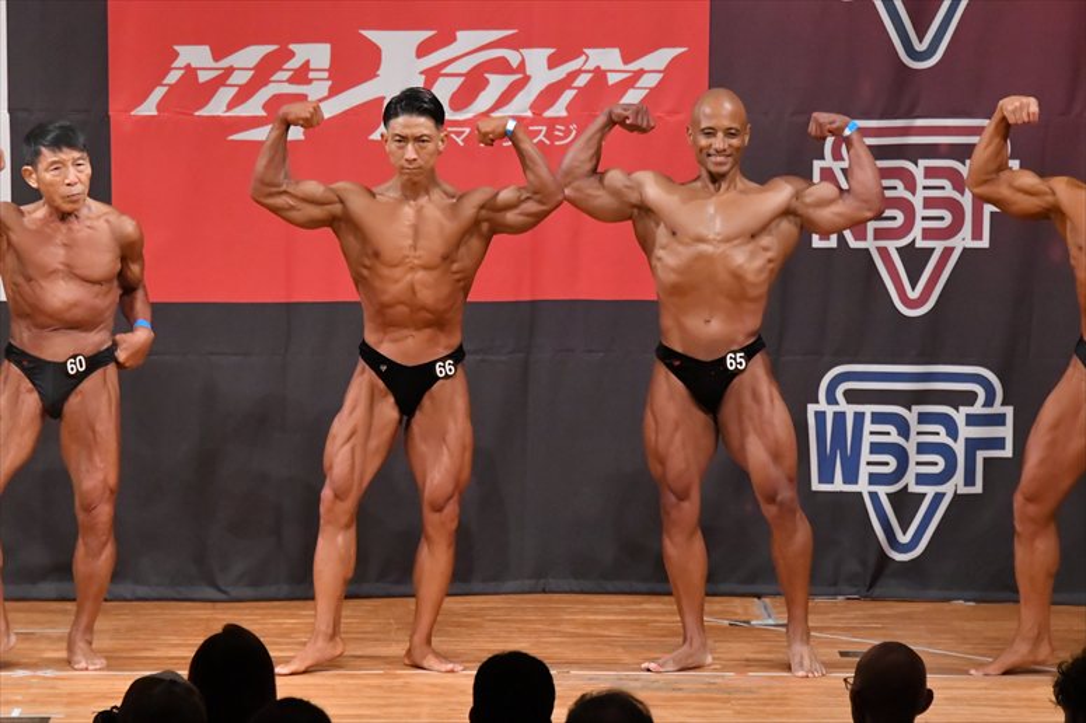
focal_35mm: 270
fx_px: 8141
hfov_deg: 7.6
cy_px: 362
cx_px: 543
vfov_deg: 5.1
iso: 9000
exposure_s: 1/400
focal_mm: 180
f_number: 5.6
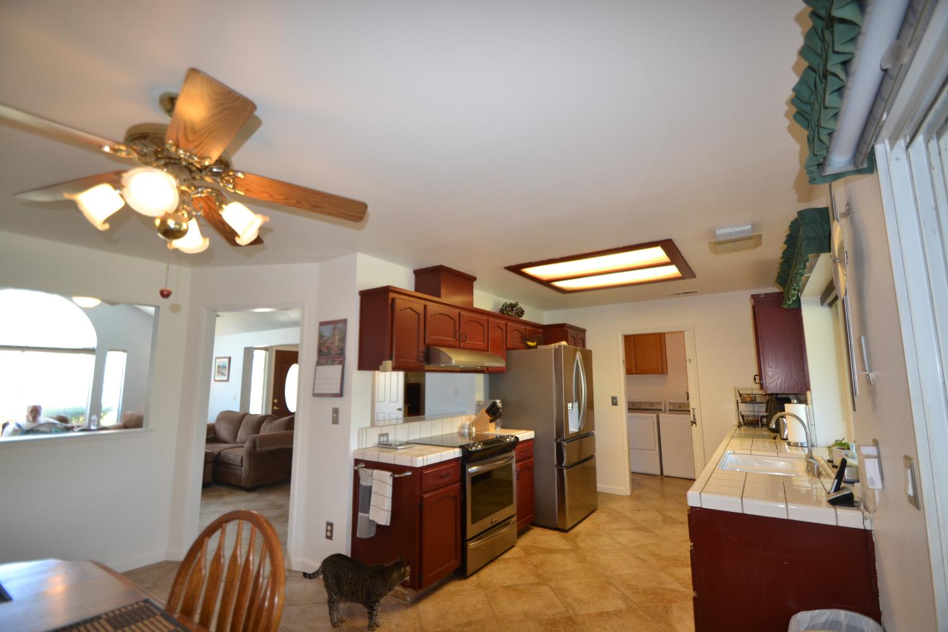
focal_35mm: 15
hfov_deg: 100.4
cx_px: 474
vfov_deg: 77.3
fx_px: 395
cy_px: 316
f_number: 4
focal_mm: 10
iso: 400
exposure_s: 1/60
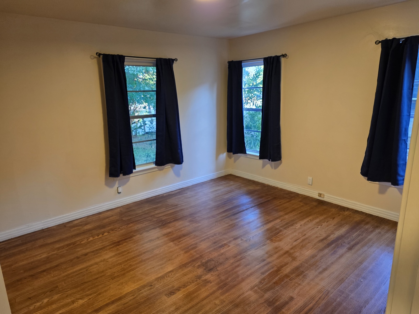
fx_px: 278
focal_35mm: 23
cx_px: 210
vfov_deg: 58.9
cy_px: 157
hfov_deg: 73.9
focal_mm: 6.25
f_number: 1.7
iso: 250
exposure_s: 1/120
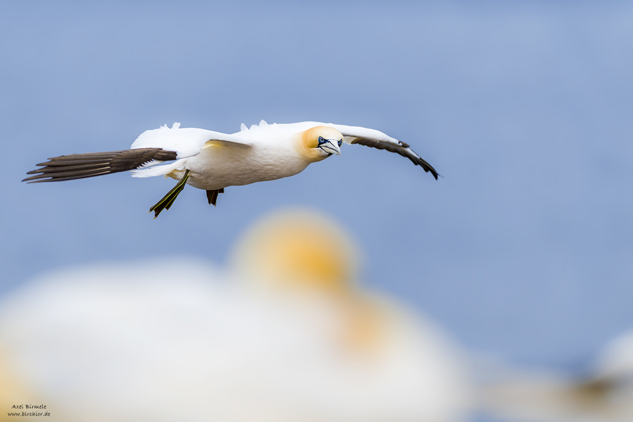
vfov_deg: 4.6
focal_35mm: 300
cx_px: 316
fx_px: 5275
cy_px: 211
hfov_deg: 6.9
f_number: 2.8
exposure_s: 1/640
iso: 100
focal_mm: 300
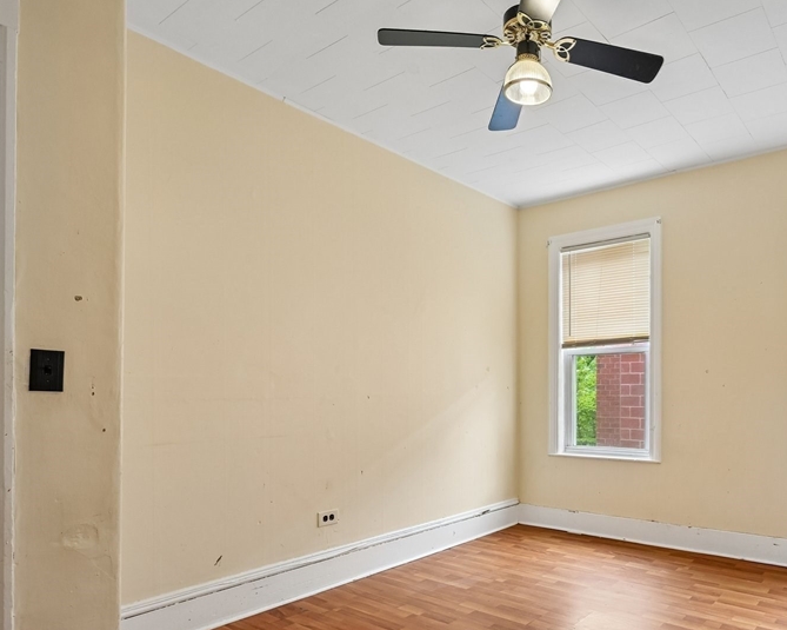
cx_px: 567
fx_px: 536
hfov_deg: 69.0
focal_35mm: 23
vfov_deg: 60.2
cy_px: 389
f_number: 8
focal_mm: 16
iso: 400
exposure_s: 1/40
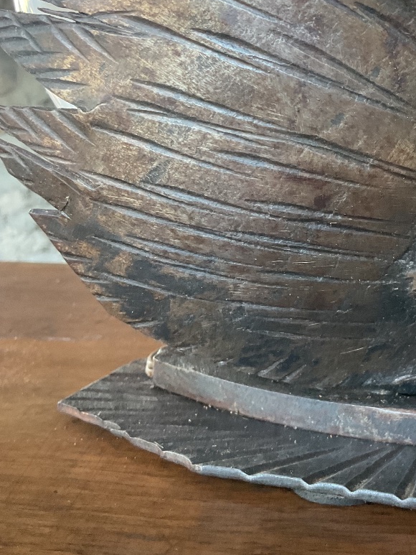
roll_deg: -1.2
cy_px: 237
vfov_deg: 42.0
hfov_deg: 31.6
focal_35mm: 45
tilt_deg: -6.2
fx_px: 721
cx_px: 311
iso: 200
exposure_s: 1/60
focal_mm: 3
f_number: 1.8
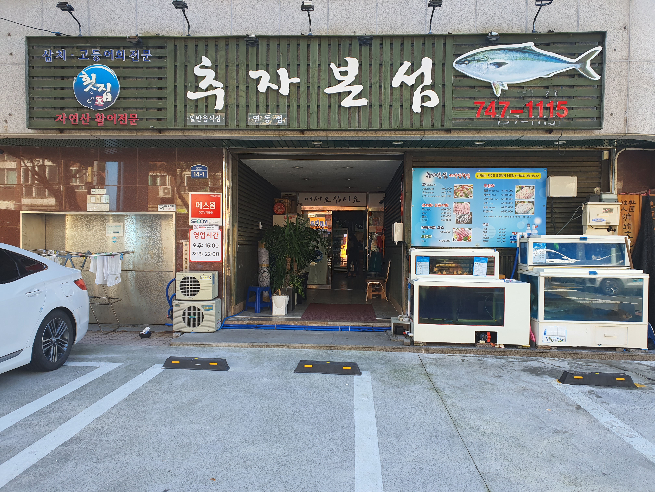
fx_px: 492
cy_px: 246
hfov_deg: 67.3
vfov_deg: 53.1
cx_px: 328
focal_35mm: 26
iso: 50
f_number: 2.4
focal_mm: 4.3
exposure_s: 1/120
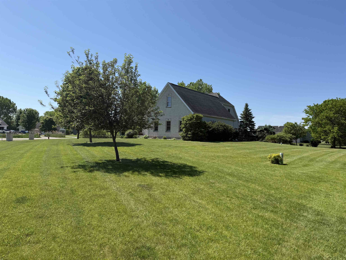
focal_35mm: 24
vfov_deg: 56.8
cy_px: 130
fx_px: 240
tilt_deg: +1.8
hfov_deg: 71.6
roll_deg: -2.4
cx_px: 173
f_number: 1.78
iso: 80
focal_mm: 6.76
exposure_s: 1/4975
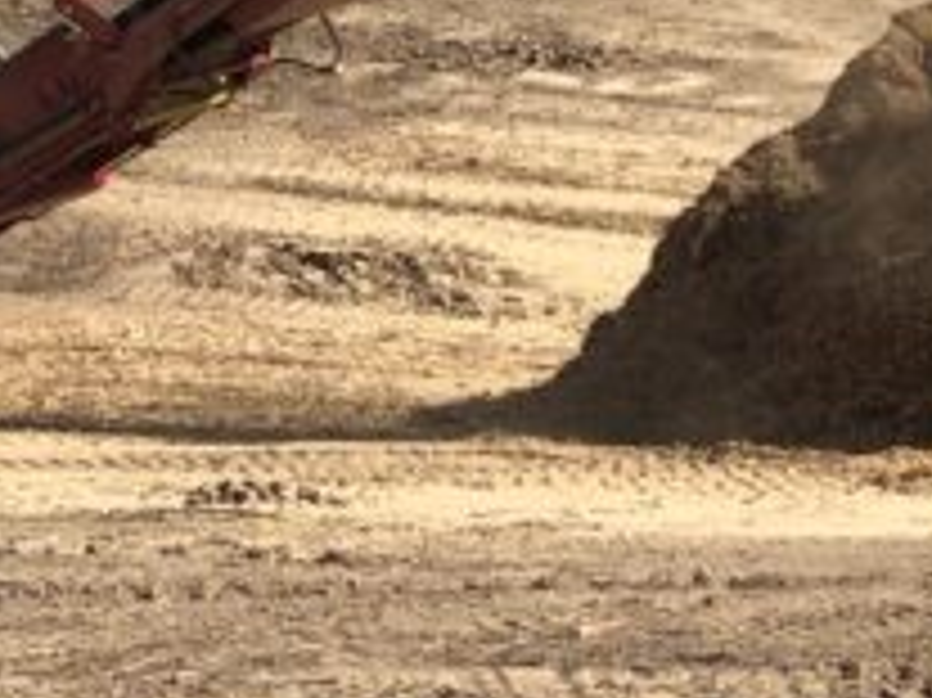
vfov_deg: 5.2
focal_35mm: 282
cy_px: -392
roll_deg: -0.2
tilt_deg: -4.4
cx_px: -86
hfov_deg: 7.0
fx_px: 7588
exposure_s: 1/857
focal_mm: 6.6
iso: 20
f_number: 2.8
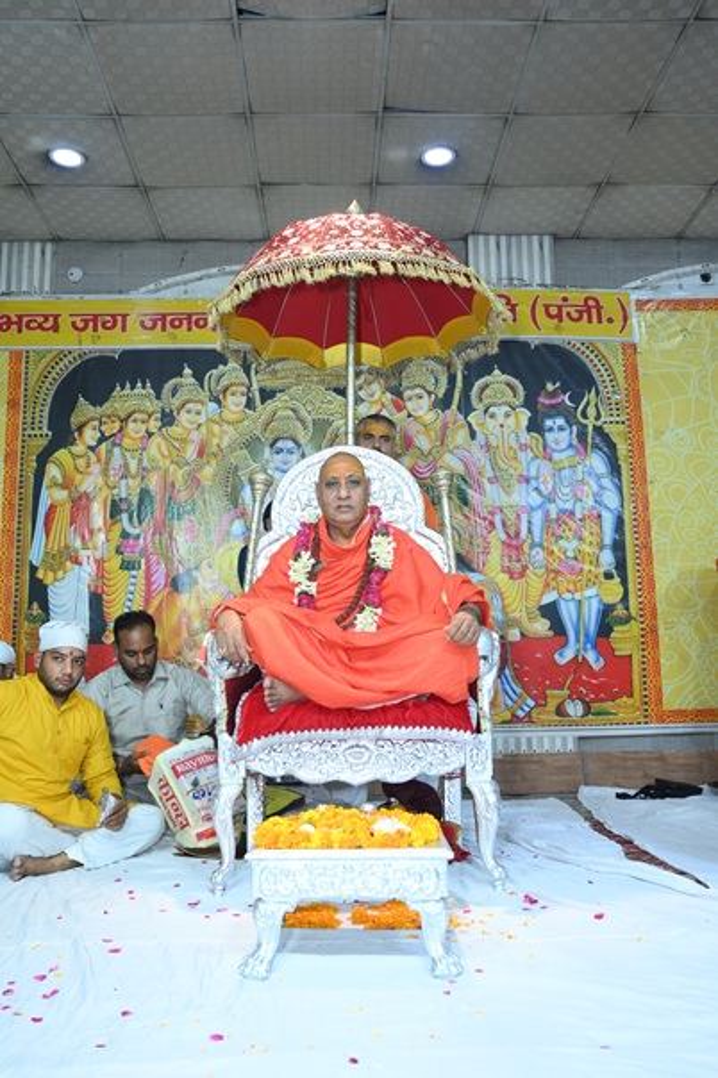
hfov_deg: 41.7
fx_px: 943
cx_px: 359
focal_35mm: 32
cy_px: 539
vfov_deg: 59.5
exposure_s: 1/125
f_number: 4
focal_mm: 31.5
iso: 1000
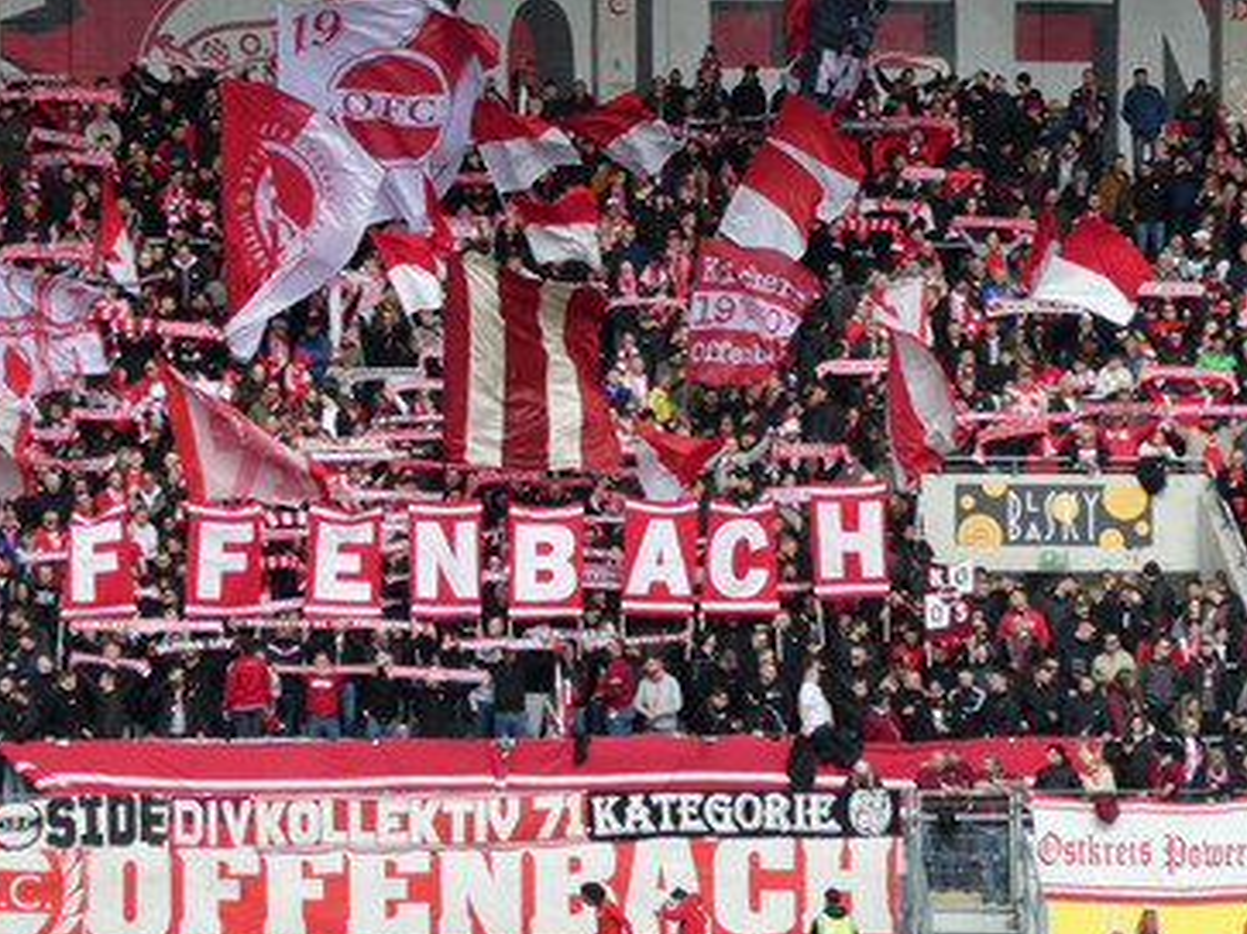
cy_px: 213
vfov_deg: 7.3
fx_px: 7310
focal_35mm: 203
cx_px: 536
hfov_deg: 9.7
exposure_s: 1/200
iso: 80
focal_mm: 20.6
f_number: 5.1
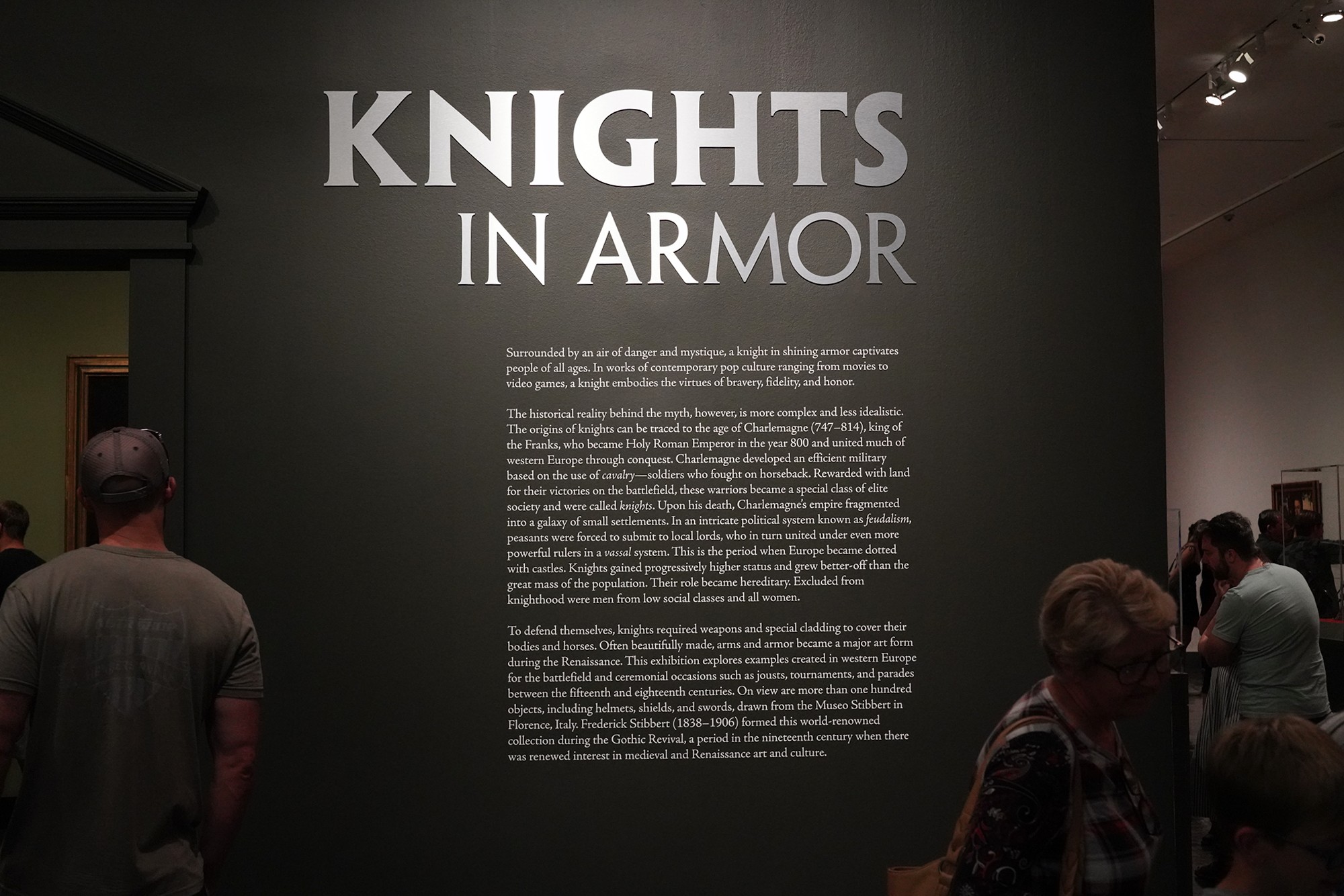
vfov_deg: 34.2
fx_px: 1456
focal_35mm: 39
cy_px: 448
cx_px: 672
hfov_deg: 49.5
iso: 6400
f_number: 5
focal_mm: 39
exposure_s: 1/100
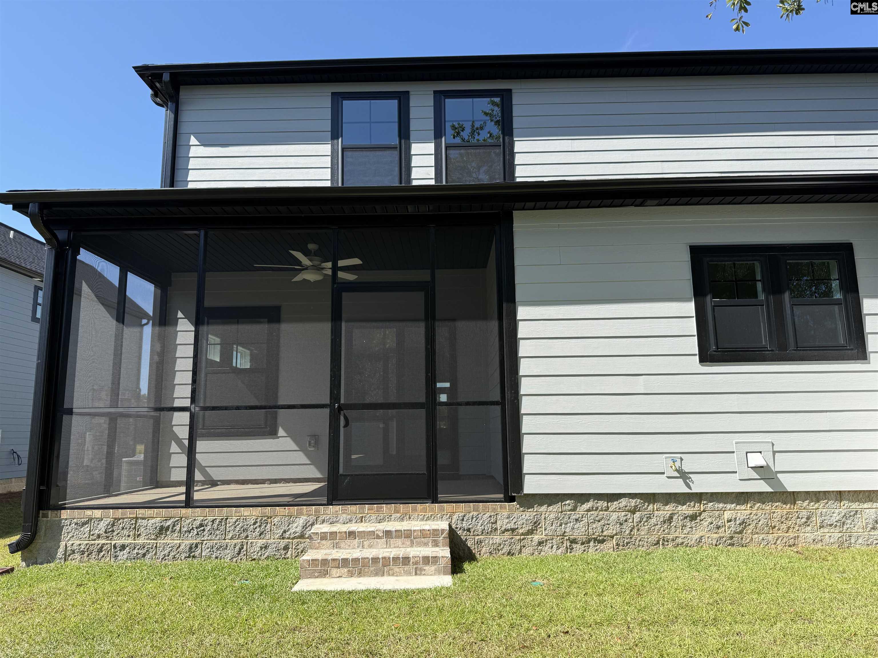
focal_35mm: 24
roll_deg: +0.8
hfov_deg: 71.6
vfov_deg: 56.8
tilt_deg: +10.4
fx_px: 609
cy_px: 329
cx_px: 439
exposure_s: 1/2611
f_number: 1.78
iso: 80
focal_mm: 6.76
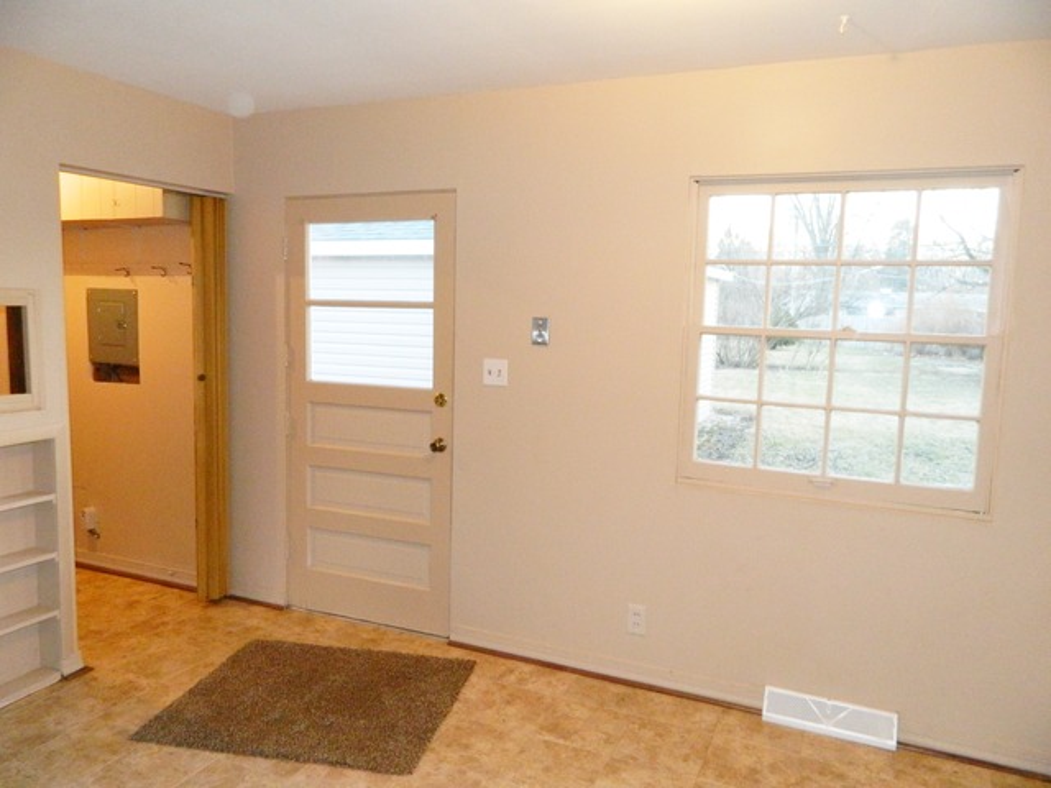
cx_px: 526
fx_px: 759
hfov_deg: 69.4
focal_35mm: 25
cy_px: 394
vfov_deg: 54.9
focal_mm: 4.5
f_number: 3.1
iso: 400
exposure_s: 1/30
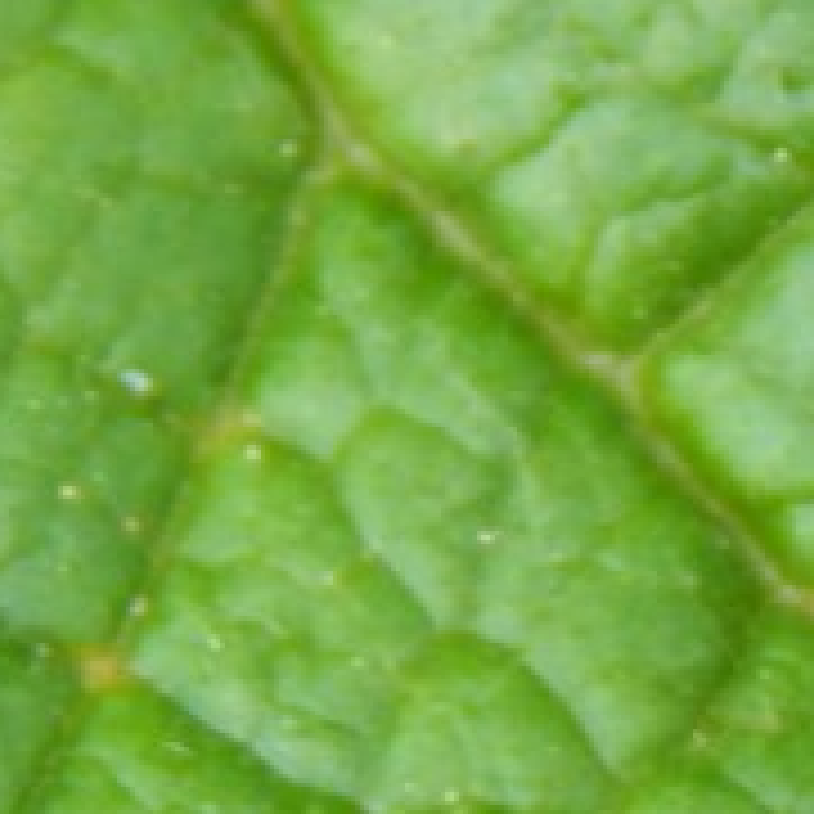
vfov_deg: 3.7
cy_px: 1147
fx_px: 12610
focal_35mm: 474
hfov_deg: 3.7
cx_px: 1603
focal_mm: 20.5
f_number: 4.6
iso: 140
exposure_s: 1/30
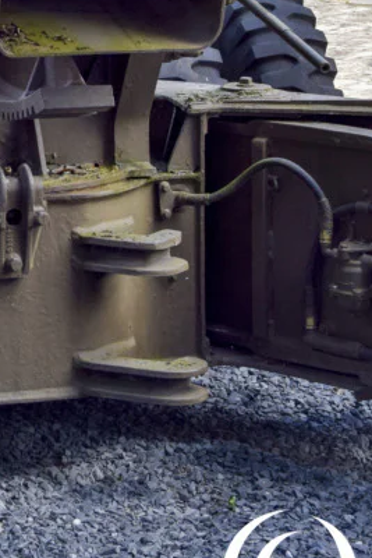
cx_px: -134
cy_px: -110
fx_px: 2230
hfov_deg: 9.3
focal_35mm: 144
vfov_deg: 13.8
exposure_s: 1/200
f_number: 7.1
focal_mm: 32
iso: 400
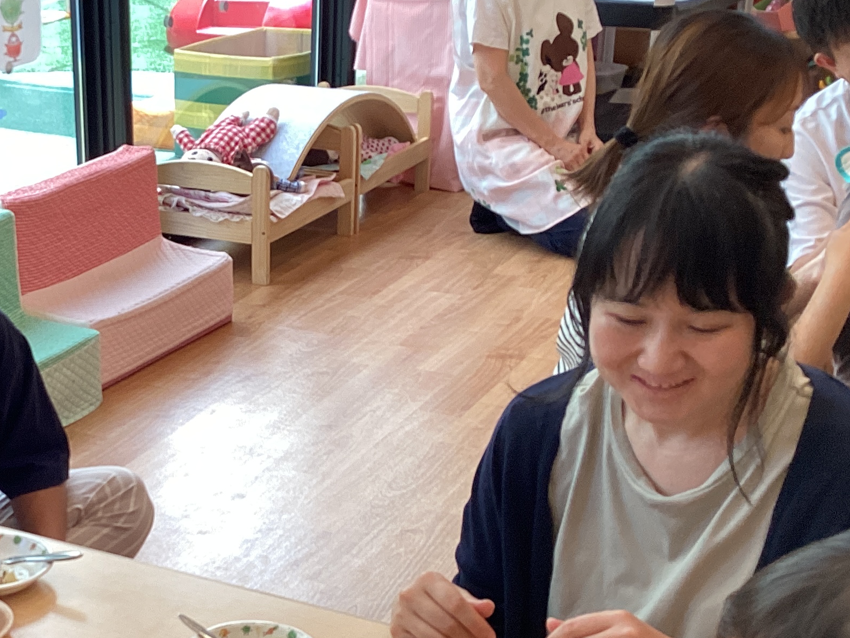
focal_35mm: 64
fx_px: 1572
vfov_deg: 22.7
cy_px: 471
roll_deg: +2.4
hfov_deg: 29.4
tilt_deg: -24.8
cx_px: 135
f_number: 2.4
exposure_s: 1/100
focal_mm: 3.3
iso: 80
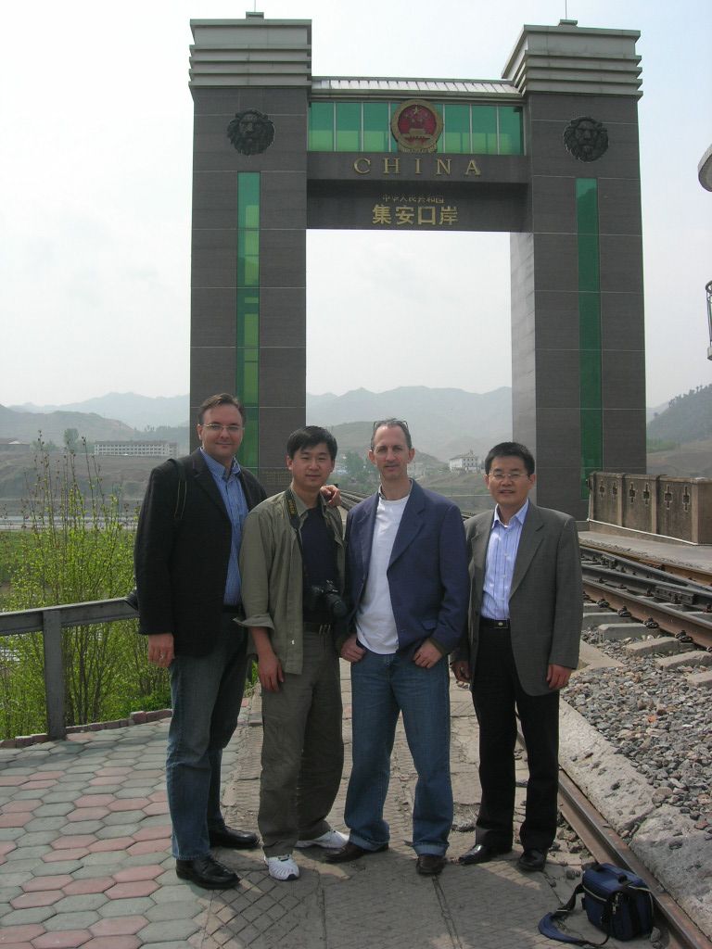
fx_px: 1042
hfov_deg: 37.7
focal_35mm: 38
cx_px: 356
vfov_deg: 49.0
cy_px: 474
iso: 64
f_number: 4.8
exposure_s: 1/663
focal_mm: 7.8
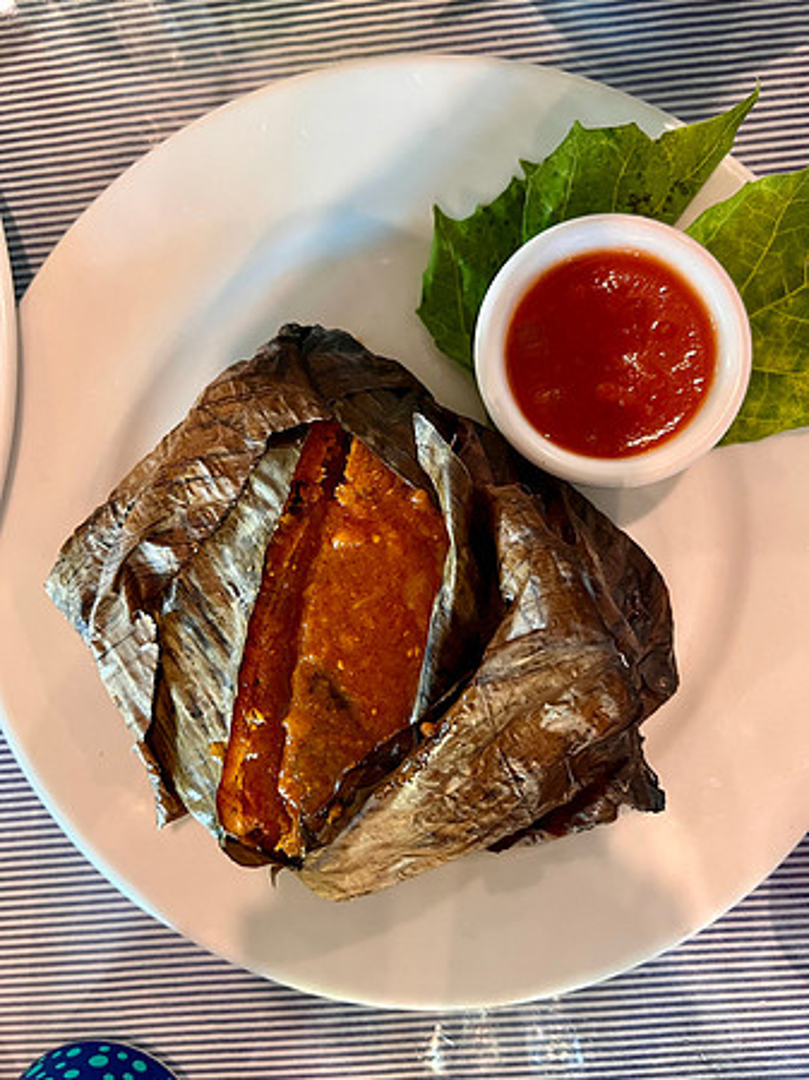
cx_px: 404
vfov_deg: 67.3
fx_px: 811
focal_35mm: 26
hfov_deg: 53.0
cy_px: 540
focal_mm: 5.7
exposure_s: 1/60
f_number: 1.5
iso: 400
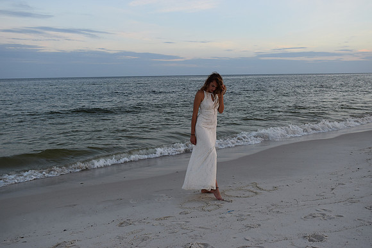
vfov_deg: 40.0
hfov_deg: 57.2
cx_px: 186
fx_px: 341
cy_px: 124
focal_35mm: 33
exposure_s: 1/100
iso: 400
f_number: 5
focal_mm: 22
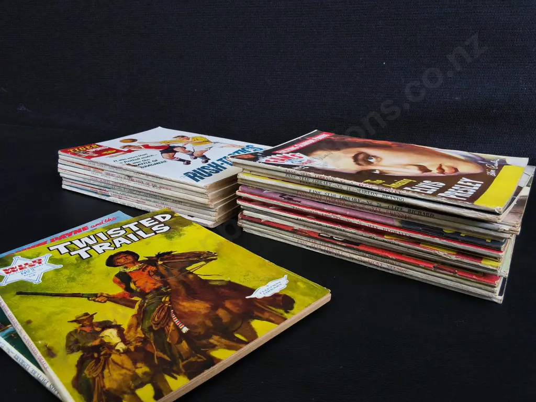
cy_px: 201
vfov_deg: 51.4
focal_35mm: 27
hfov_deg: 65.3
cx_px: 268
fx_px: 418
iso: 100
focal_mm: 2.87
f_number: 2
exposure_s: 1/100
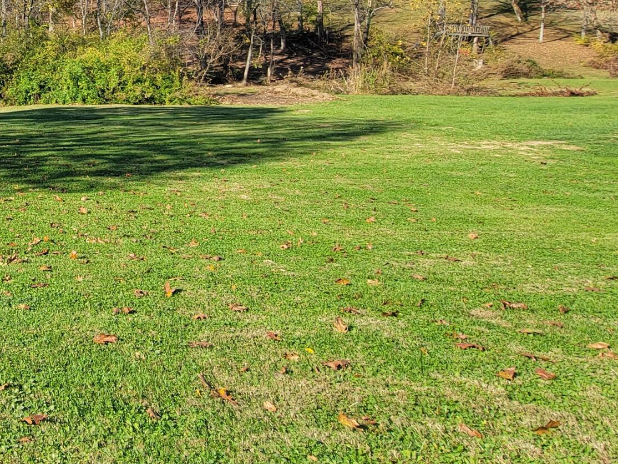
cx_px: -87
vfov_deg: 37.8
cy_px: 40
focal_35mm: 35
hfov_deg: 40.5
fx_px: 625
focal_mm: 2.2
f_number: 2.2
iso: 50
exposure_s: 1/968
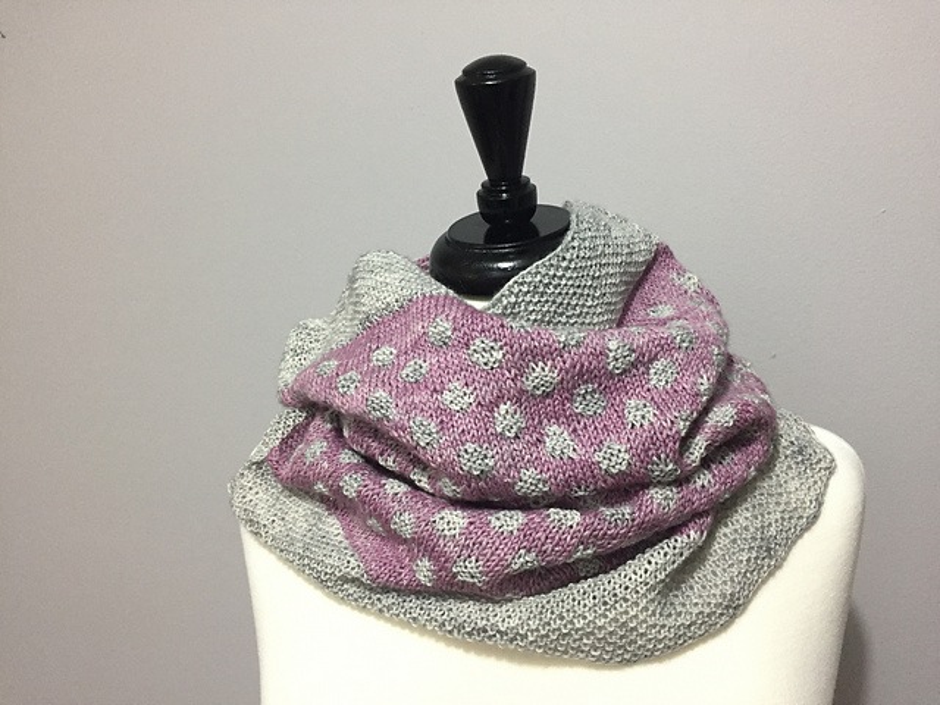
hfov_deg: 61.7
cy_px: 352
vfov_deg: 48.2
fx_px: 787
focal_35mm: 29
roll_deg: +0.6
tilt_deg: -4.5
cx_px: 470
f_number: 2.2
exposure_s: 1/30
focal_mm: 4.15
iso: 160
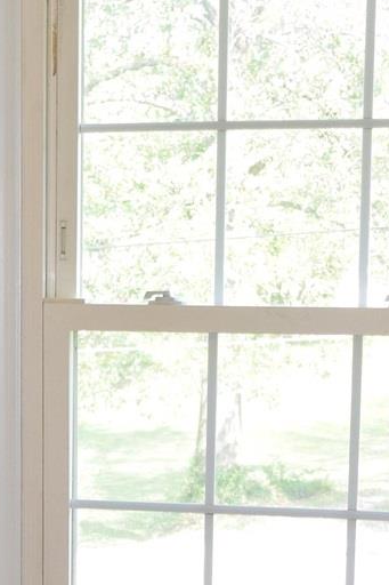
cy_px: 786
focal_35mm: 135
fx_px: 2189
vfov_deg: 14.5
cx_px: 63
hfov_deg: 10.1
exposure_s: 1/125
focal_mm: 20
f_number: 5.6
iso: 500
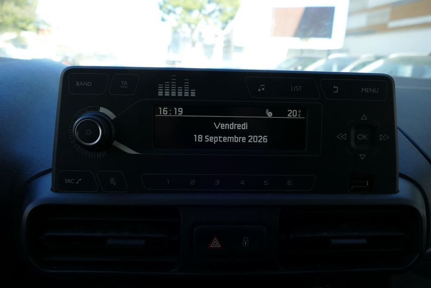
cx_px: 216
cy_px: 144
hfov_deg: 71.5
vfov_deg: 51.3
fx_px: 299
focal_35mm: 25
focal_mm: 9.12
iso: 125
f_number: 2.8
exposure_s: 1/200
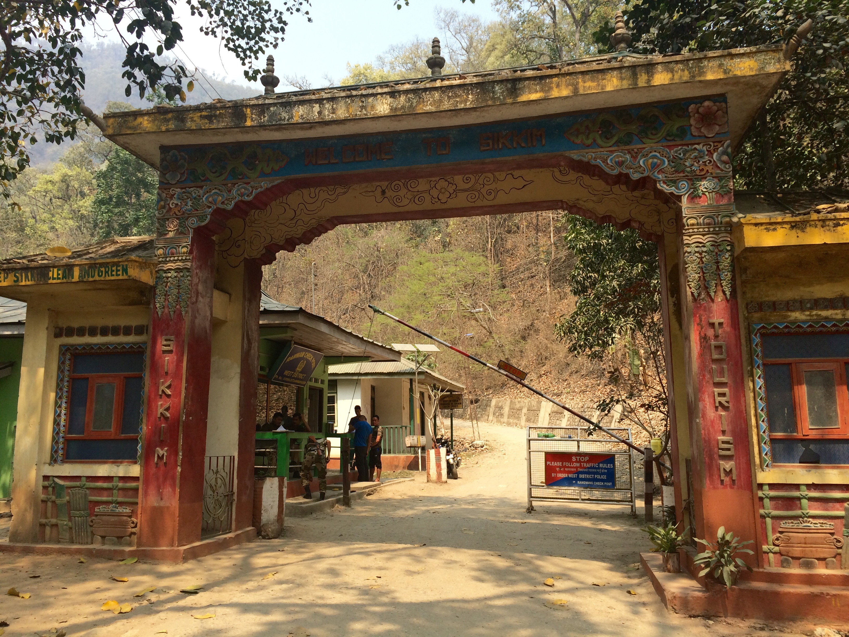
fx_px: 711
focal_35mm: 29
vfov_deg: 48.2
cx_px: 424
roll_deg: +0.5
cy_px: 318
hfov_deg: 61.7
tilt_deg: +10.3
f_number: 2.2
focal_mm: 4.15
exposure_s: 1/820
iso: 32
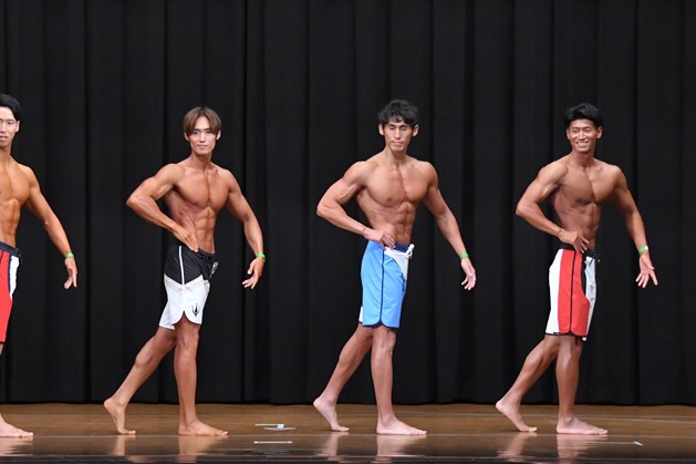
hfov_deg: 11.4
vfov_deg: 7.6
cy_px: 267
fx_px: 3498
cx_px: 287
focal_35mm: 181
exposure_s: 1/400
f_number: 5.6
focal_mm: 98
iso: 8000
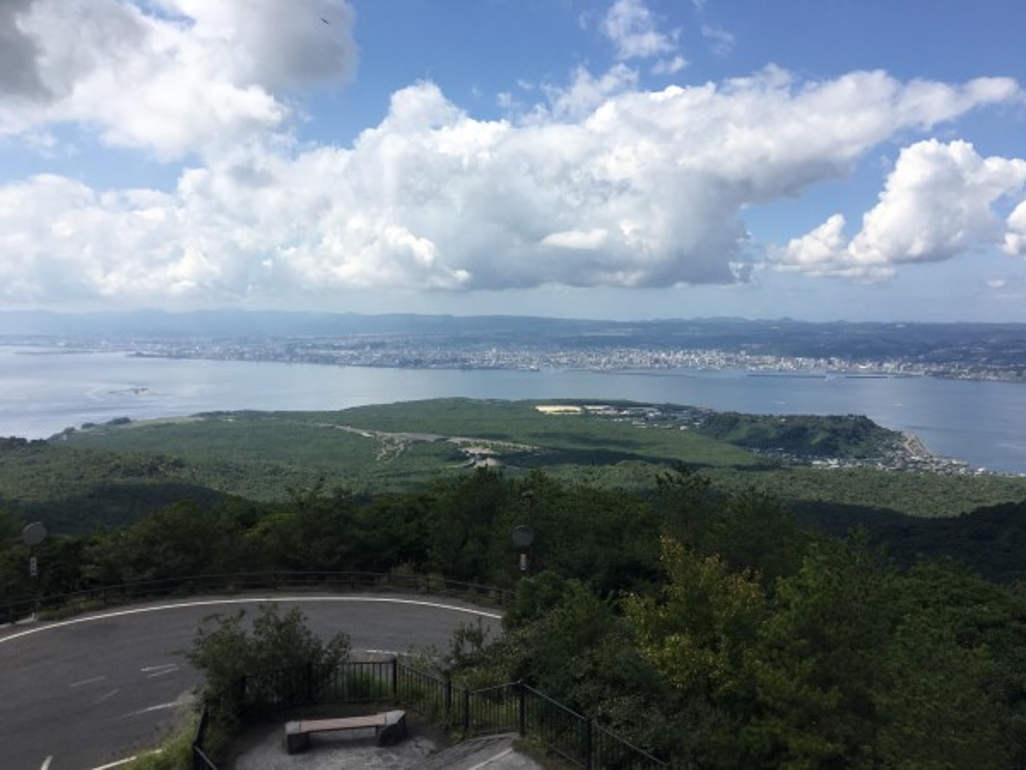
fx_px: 860
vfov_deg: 48.2
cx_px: 513
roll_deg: -0.6
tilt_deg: -4.3
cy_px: 385
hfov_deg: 61.7
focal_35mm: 29
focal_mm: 4.15
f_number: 2.2
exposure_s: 1/2564
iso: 25
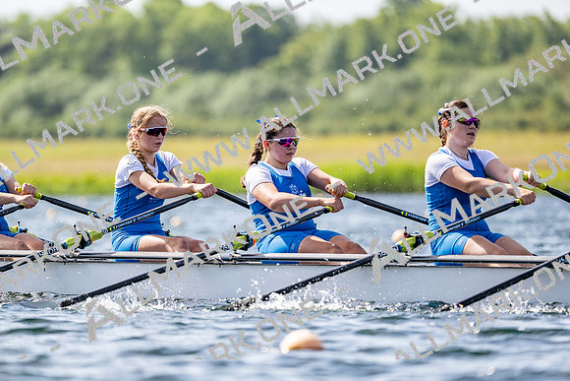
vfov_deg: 3.4
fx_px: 6335
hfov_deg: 5.2
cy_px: 190
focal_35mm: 400
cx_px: 285
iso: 280
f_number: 4.5
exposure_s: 1/2500
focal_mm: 400
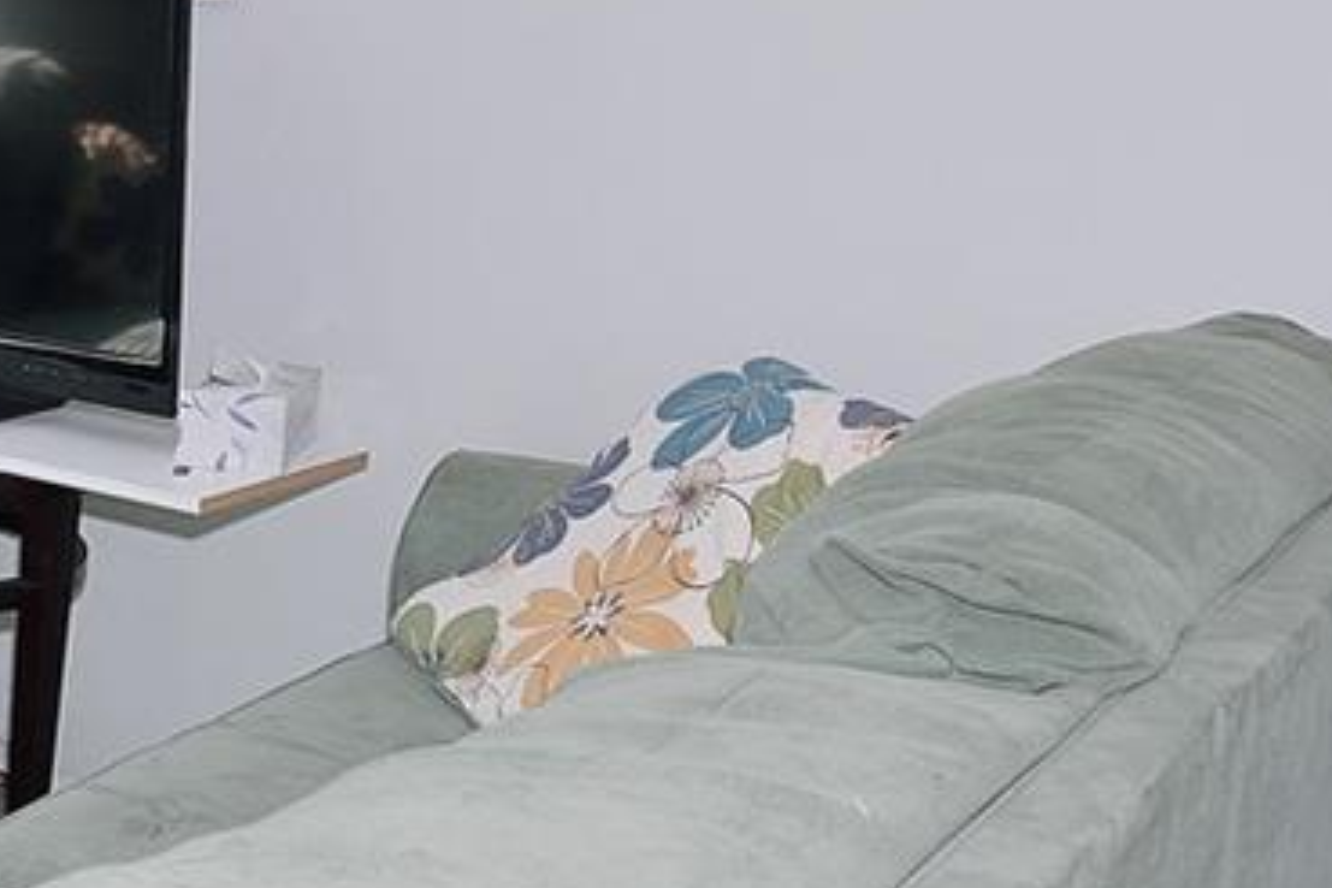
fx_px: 2405
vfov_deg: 20.8
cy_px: 264
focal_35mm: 65
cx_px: -289
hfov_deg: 27.1
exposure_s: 1/80
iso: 200
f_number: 7.1
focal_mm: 10
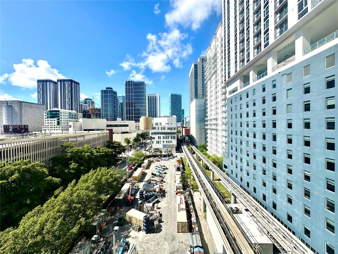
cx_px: 169
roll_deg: +0.6
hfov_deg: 102.1
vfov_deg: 85.7
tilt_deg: -1.3
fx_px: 137
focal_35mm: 14
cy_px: 127
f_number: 2.2
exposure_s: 1/2174
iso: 40
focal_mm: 2.22
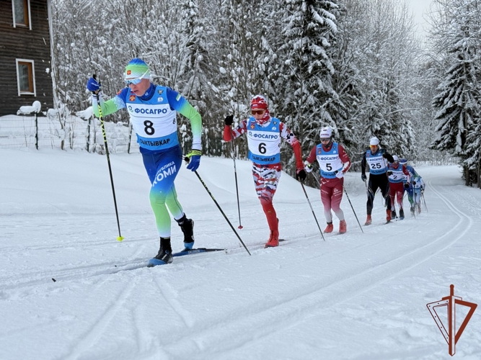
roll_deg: +2.5
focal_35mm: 48
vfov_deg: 30.3
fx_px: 667
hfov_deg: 39.7
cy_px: 180
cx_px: 240
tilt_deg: -5.9
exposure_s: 1/846
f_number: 1.78
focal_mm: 6.76
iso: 80
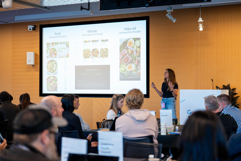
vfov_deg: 19.5
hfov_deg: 28.8
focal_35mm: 70
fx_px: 469
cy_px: 80
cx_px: 120
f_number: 2.8
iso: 1250
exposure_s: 1/200
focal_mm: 70
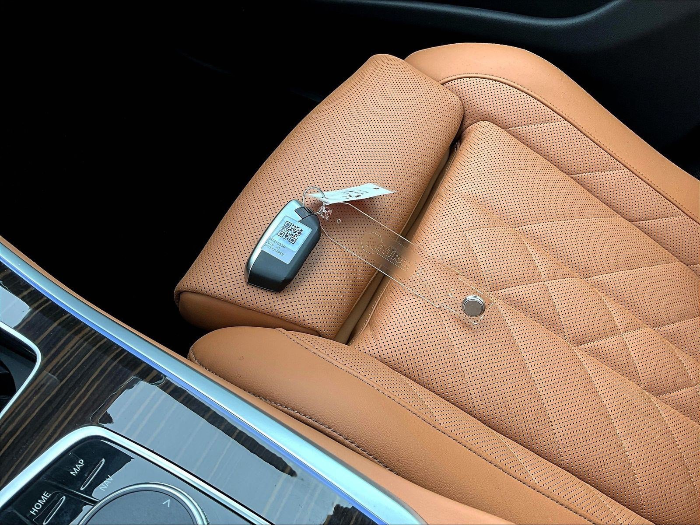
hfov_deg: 61.7
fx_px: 586
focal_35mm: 29
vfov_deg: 48.2
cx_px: 350
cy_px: 262
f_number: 1.8
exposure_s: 1/122
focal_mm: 3
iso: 50
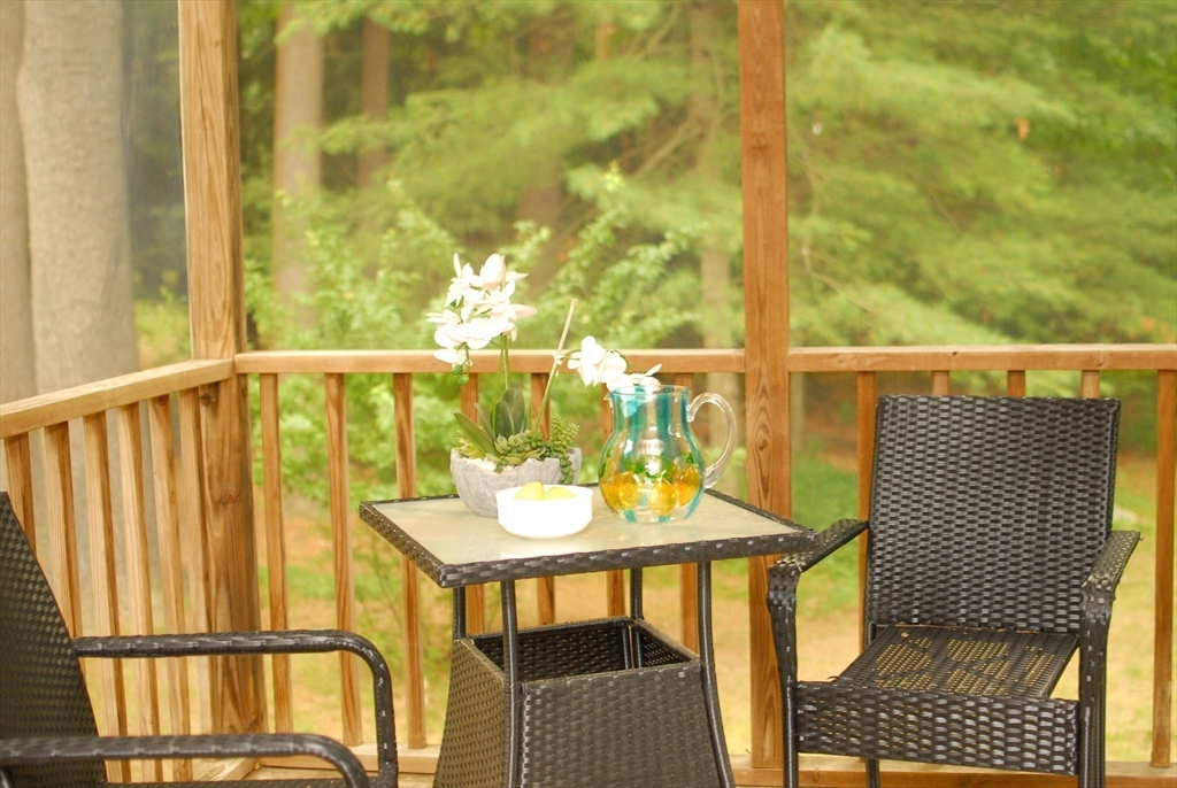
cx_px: 588
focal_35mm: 52
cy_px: 394
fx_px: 1719
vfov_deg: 25.8
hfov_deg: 37.8
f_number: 2.5
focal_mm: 35
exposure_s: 1/125
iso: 800
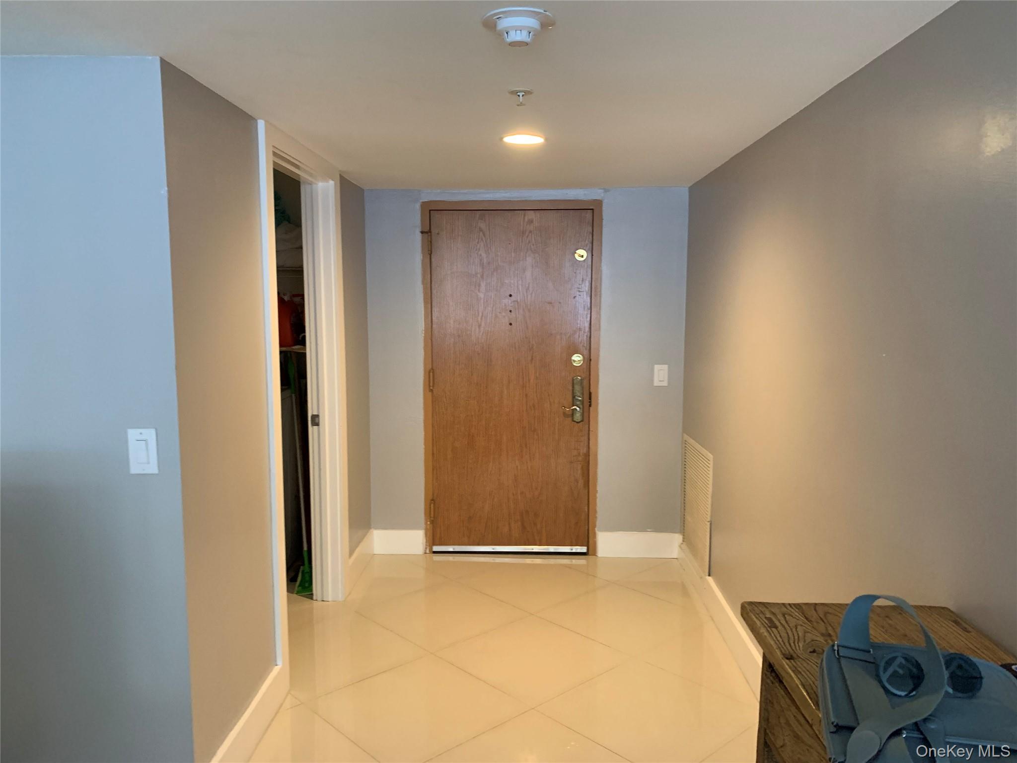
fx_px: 764
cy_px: 382
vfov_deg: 53.1
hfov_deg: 67.3
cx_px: 508
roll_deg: -1.2
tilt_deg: -6.6
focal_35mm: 26
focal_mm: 4.25
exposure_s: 1/60
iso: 250
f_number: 1.8
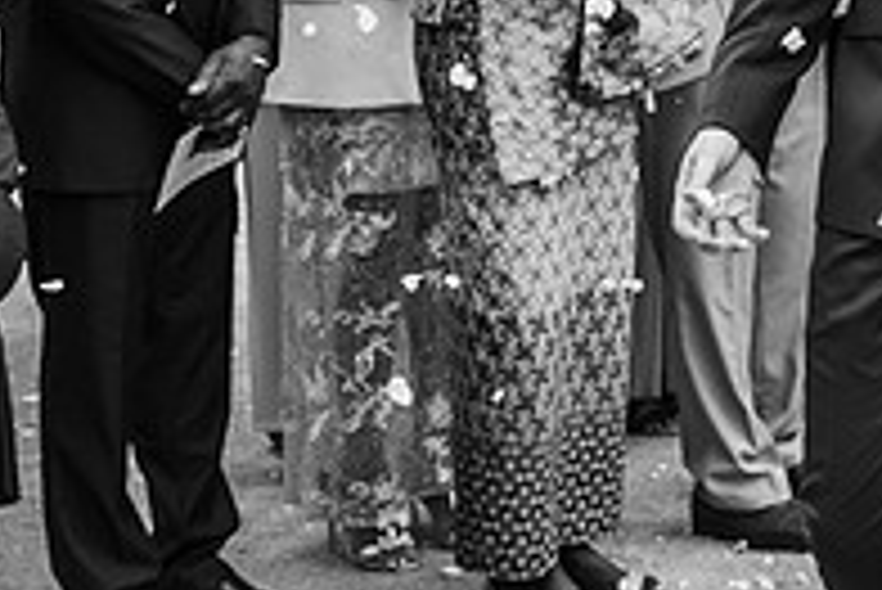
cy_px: -81
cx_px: 1066
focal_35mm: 127
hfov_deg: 15.5
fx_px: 3114
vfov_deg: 10.7
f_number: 5
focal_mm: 43
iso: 280
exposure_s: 1/1000
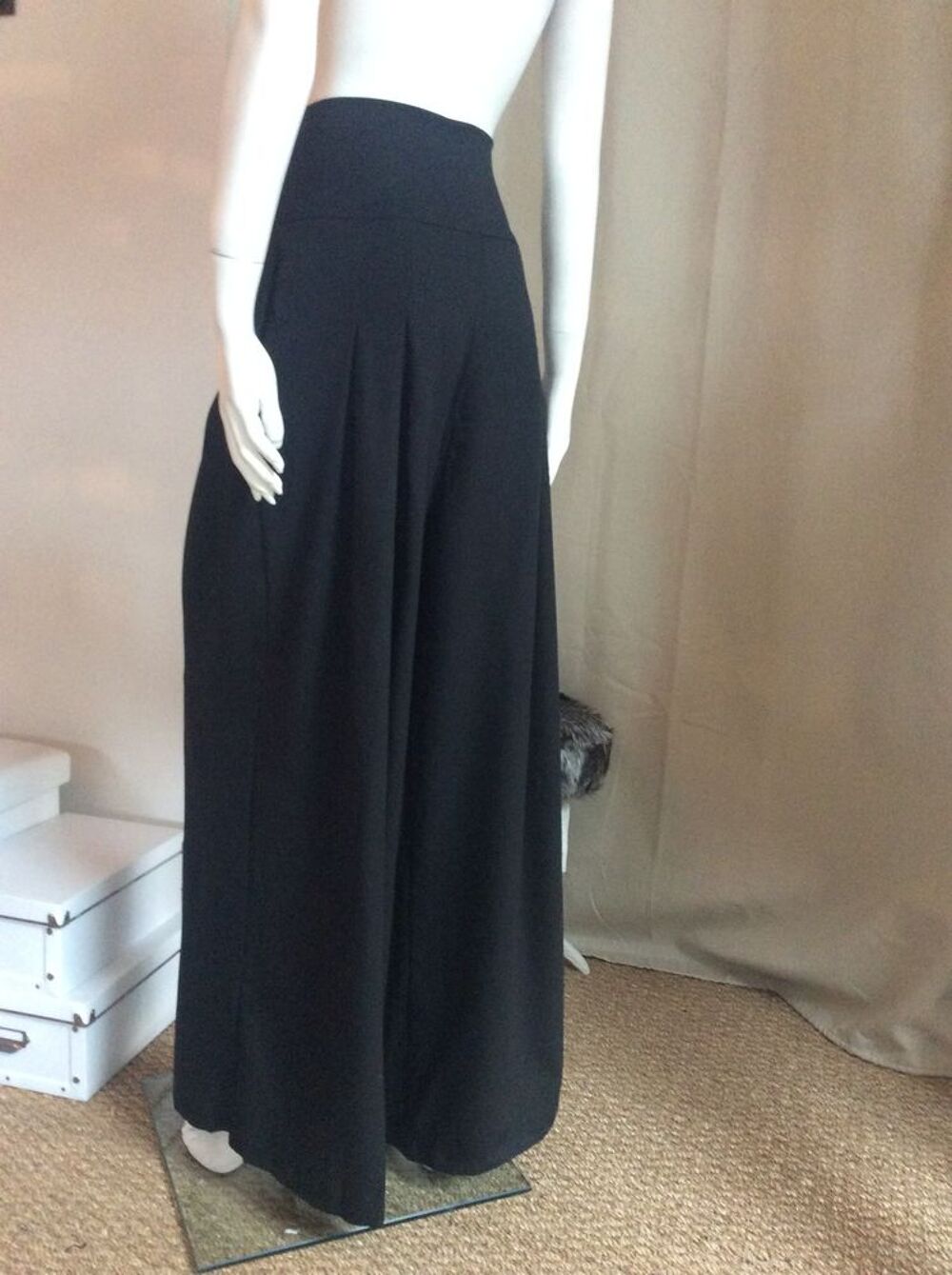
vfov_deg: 56.9
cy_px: 638
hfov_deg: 44.1
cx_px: 476
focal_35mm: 32
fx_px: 1177
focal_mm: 3.3
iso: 250
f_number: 2.4
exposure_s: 1/17
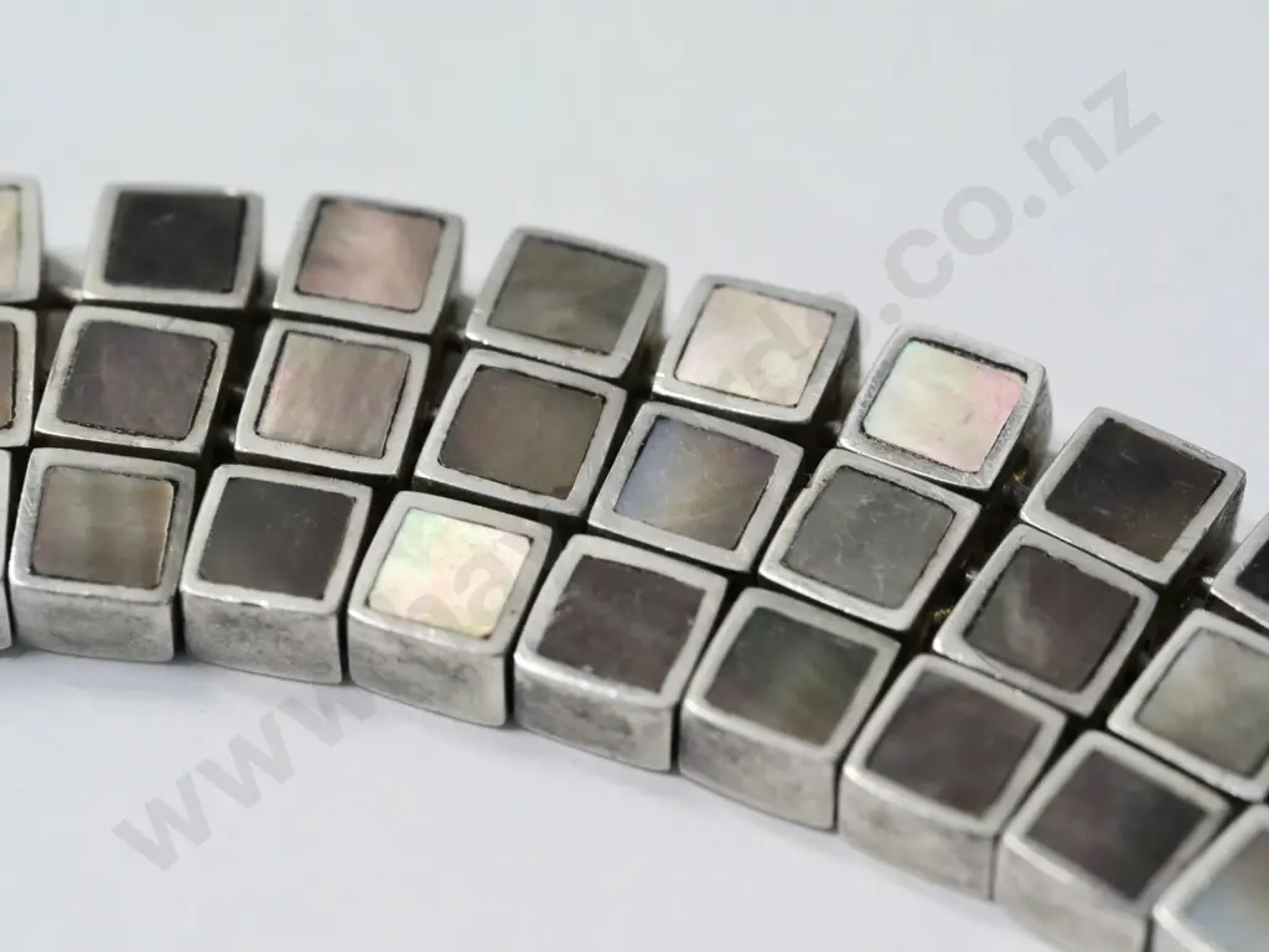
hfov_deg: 16.4
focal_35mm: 120
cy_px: 476
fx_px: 4399
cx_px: 634
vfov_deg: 12.3
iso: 3200
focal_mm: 60
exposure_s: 1/80
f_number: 5.6
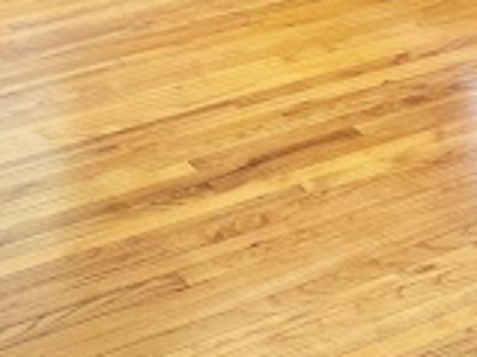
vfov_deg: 13.1
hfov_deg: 19.6
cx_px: 261
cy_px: -315
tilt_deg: -7.9
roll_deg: +0.0
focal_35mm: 100
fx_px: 1378
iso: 640
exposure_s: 1/40
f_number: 1.78
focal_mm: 6.76
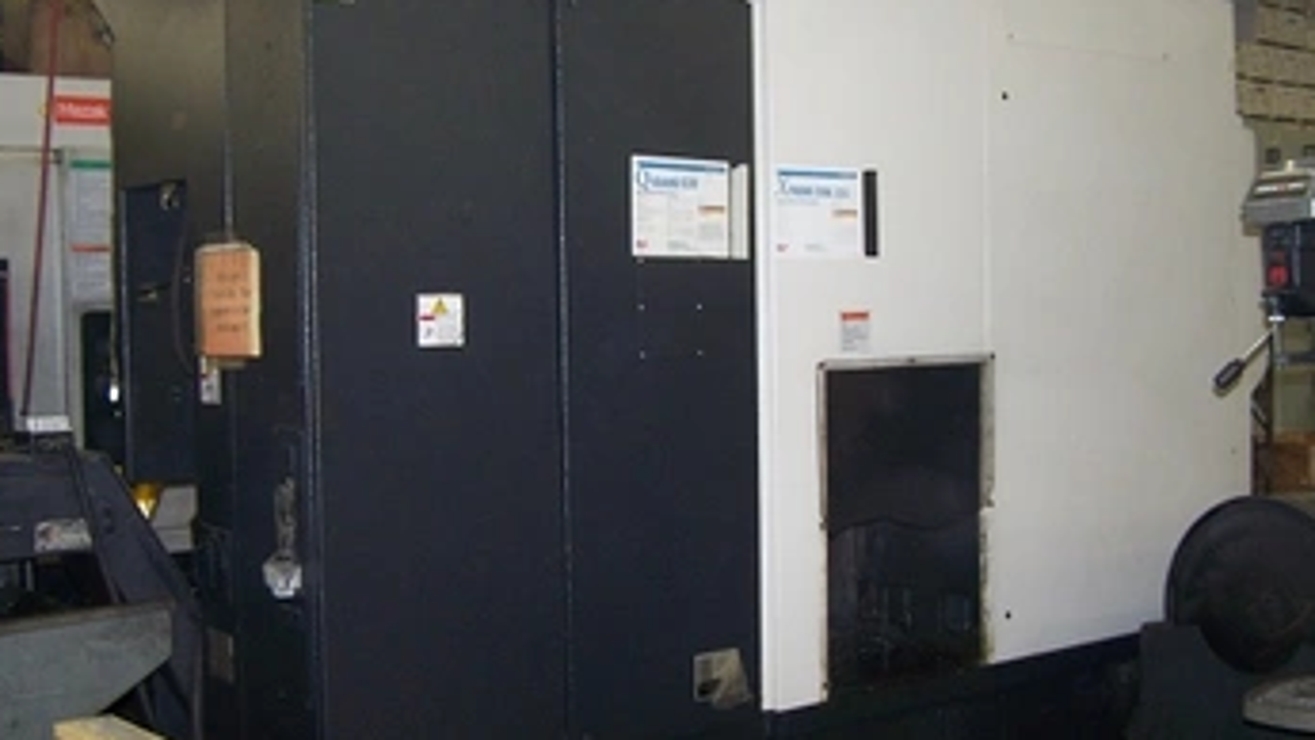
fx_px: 1674
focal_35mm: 48
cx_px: 705
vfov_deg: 24.9
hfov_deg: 42.9
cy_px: 320
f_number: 2.8
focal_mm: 6.3
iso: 140
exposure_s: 1/60
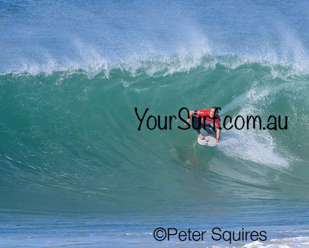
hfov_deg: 1.5
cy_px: 113
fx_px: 11794
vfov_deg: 1.2
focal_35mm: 1289
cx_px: 210
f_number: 11
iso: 1800
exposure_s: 1/3200
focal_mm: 1000
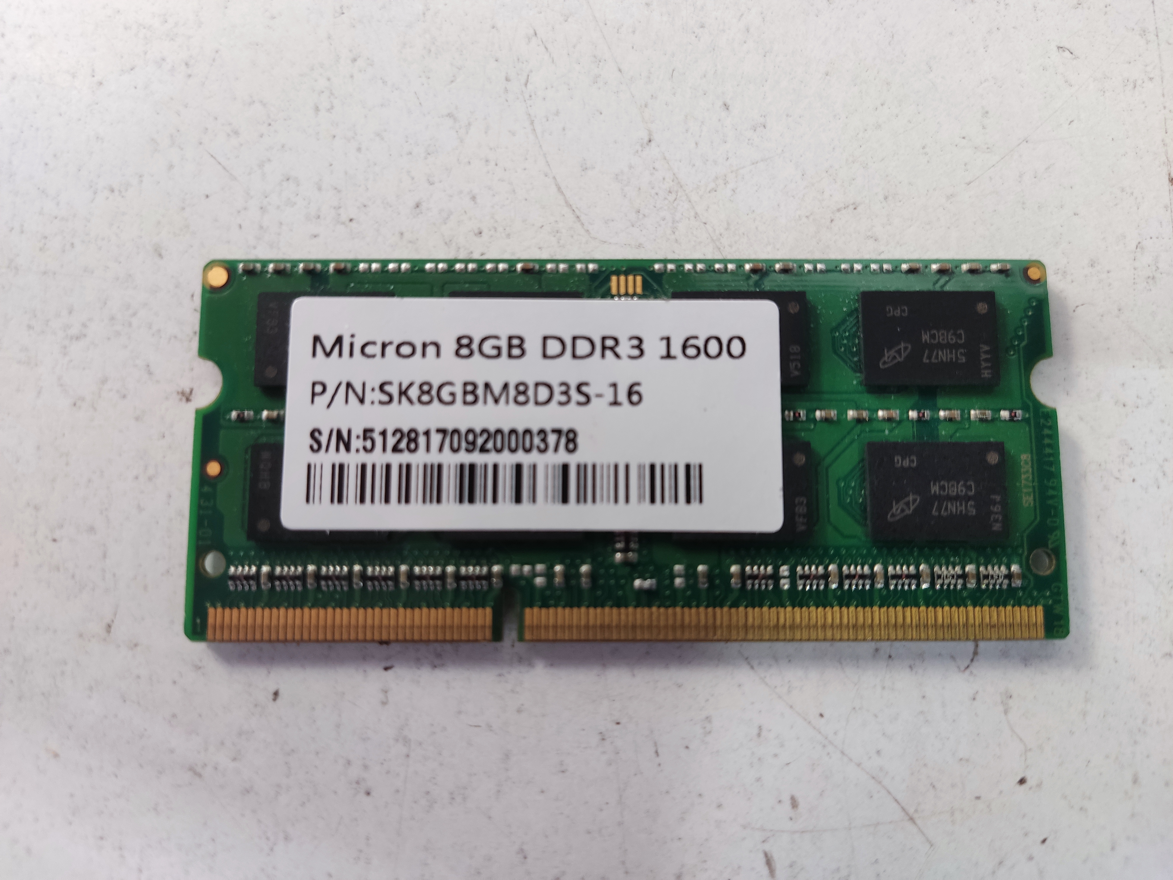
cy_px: 440
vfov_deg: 54.9
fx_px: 847
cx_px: 586
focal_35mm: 25
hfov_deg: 69.4
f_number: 1.79
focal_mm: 4.71
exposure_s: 1/50
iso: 358
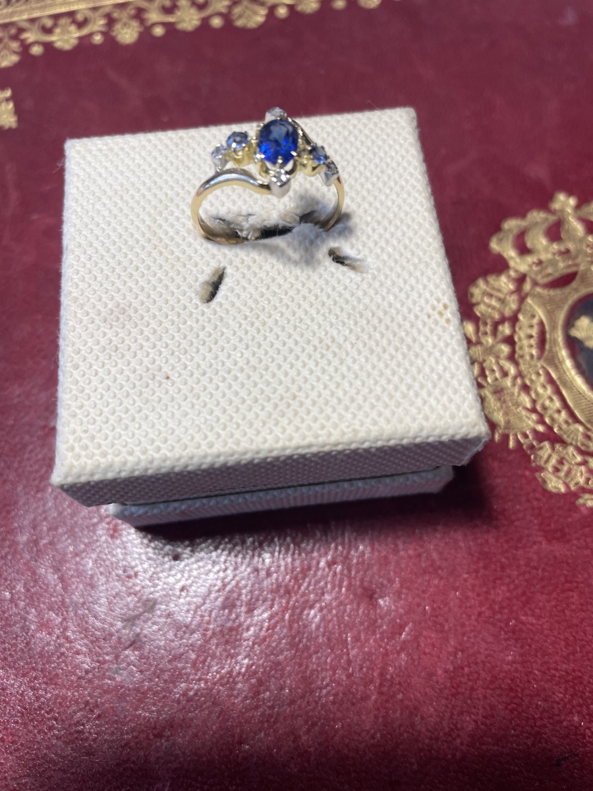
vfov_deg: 67.3
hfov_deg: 53.1
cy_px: 396
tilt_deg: -71.6
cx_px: 296
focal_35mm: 26
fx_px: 594
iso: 50
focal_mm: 4.2
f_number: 1.6
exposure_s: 1/100
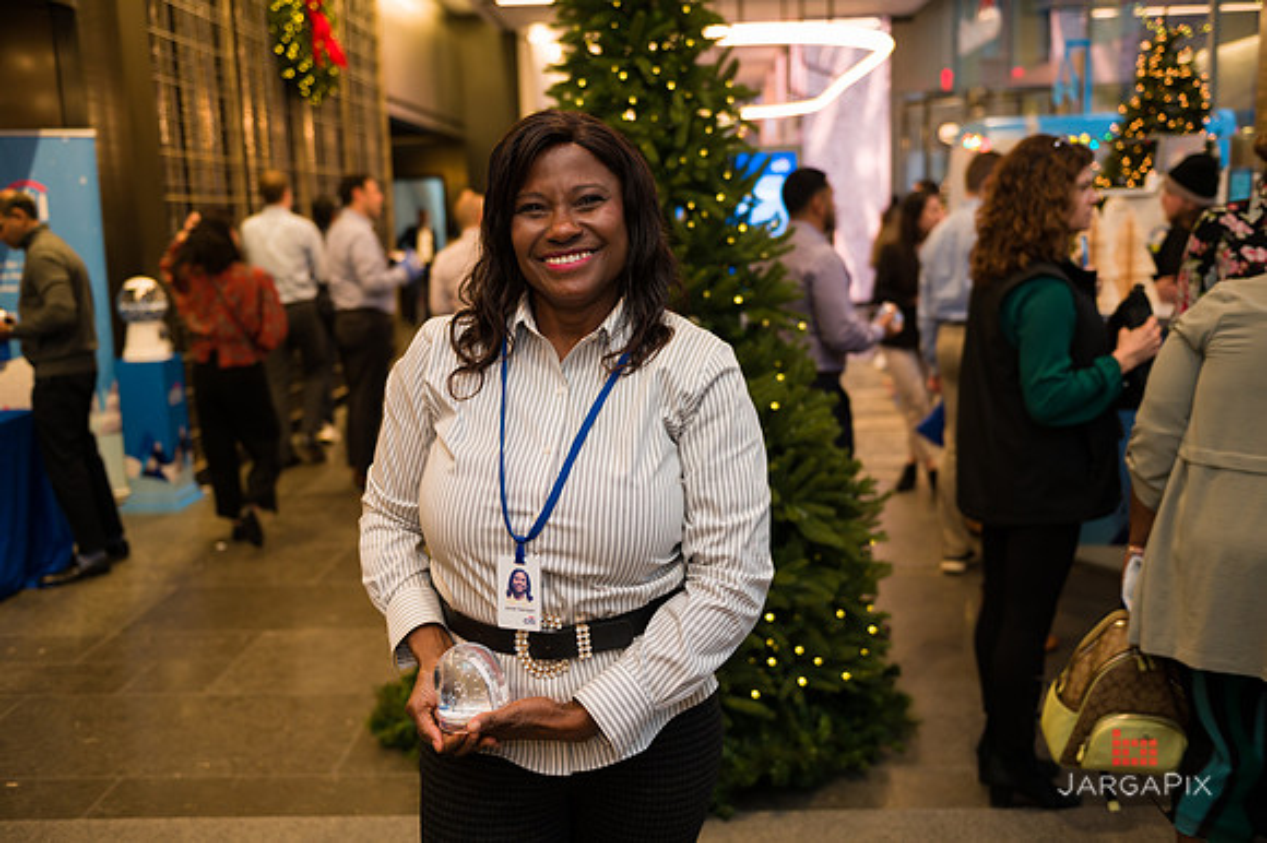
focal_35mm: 35
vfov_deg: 37.8
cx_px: 634
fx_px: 1231
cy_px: 422
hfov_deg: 54.5
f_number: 3.2
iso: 400
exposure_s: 1/125
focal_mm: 35
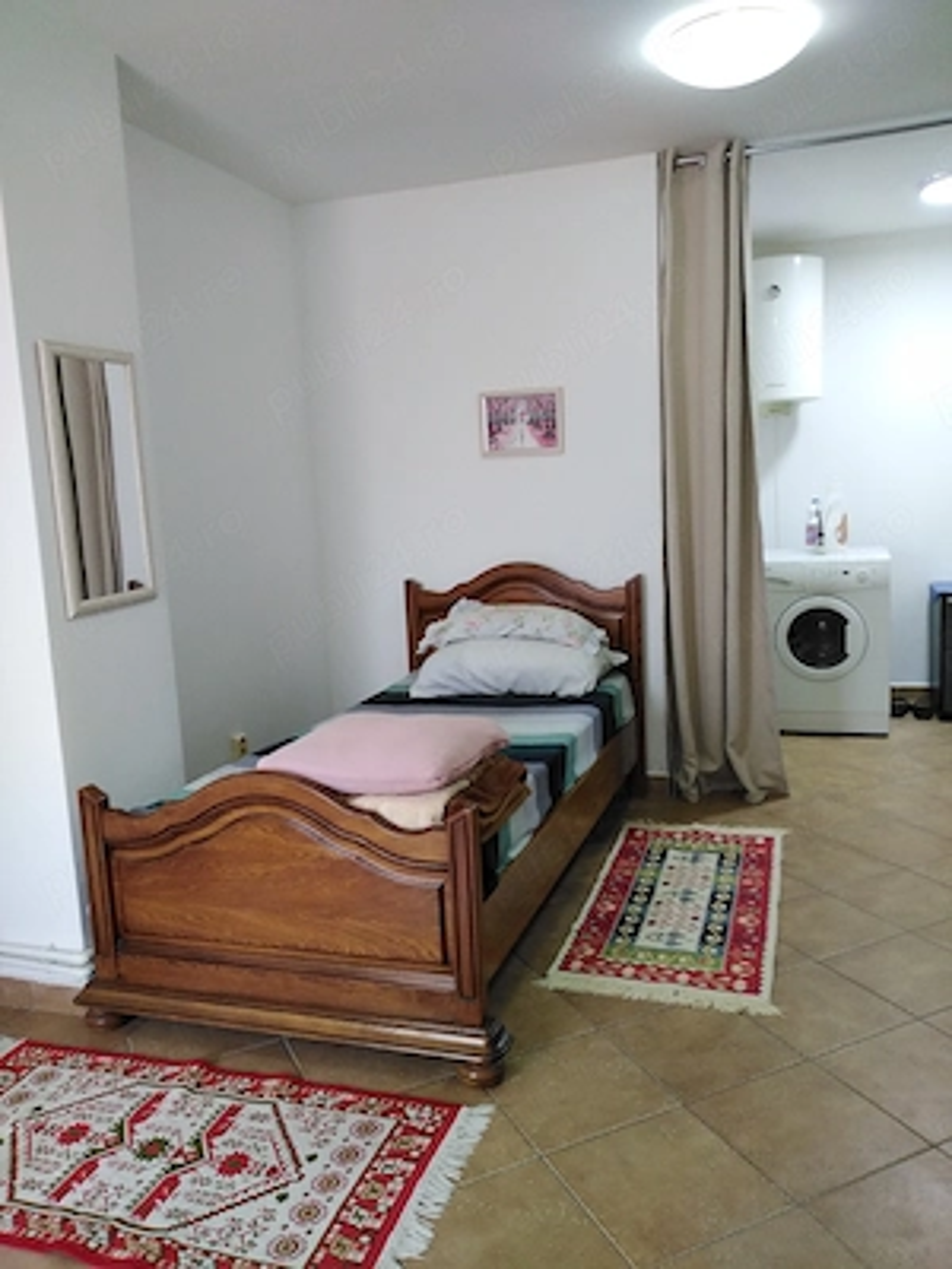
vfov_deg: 67.3
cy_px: 634
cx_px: 476
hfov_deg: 53.1
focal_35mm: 26
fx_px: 953
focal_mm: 3.62
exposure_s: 1/30
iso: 327
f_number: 1.8
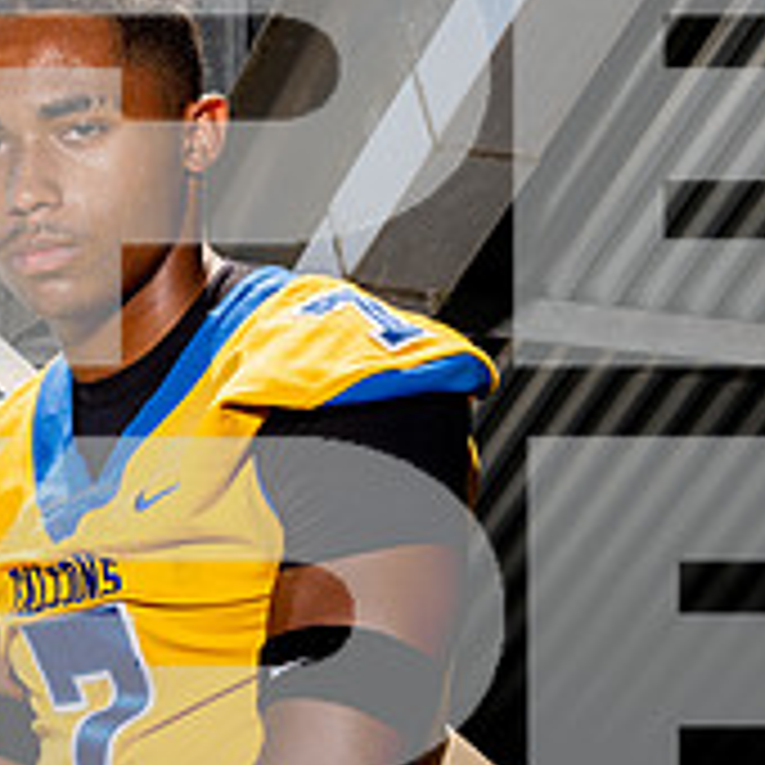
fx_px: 3475
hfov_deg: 12.3
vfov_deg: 12.5
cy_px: 677
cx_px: -99
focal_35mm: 139
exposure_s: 1/250
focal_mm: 48
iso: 100
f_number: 8
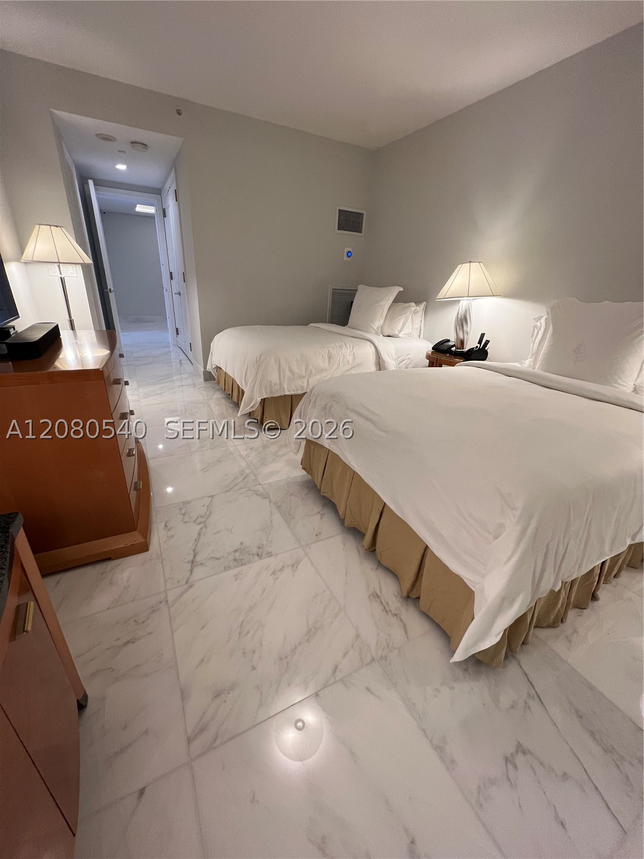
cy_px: 430
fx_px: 322
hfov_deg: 89.9
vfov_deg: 106.2
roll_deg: -4.0
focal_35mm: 13
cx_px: 322
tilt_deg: -23.1
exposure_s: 1/120
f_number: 1.8
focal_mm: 1.57
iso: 125
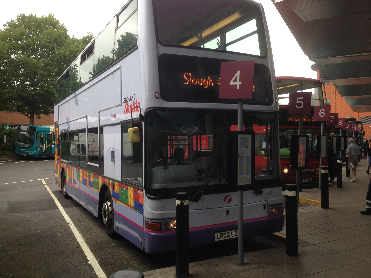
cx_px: 186
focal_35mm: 33
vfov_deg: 42.9
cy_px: 139
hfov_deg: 55.4
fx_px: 354
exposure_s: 1/231
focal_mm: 4.12
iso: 50
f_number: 2.4
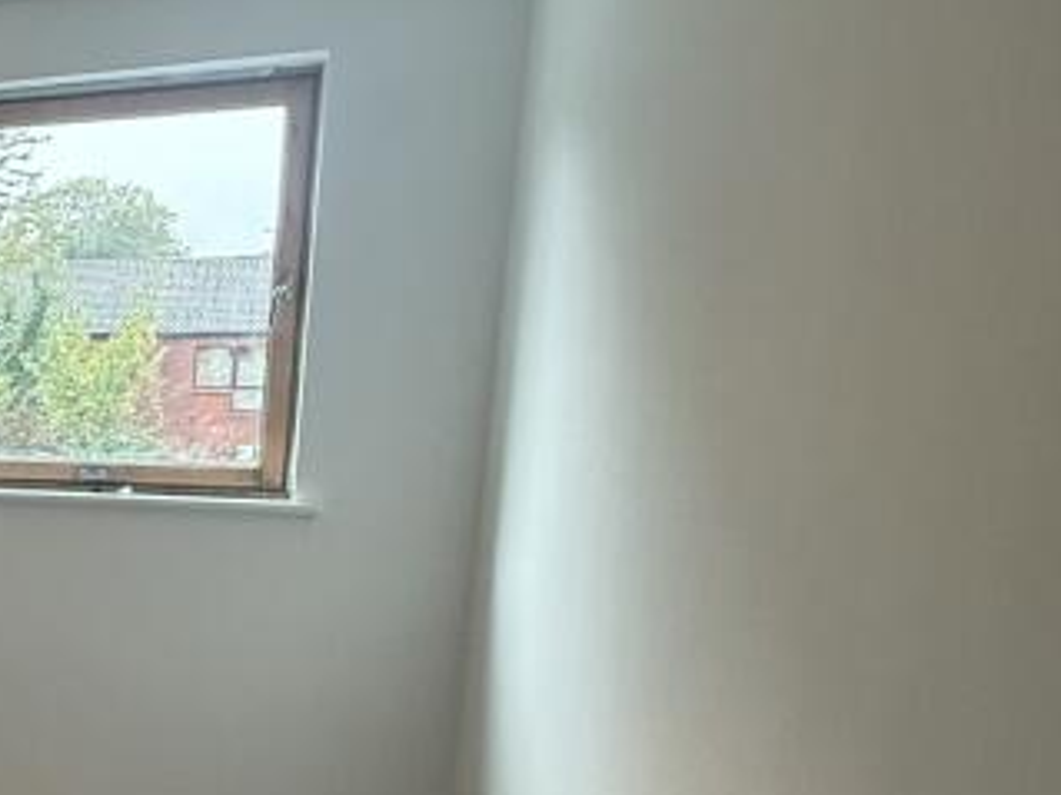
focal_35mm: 45
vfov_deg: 31.8
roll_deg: -0.7
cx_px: -502
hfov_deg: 28.6
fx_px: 1379
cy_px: 552
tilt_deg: -6.5
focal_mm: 2.22
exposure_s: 1/99
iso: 320
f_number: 2.2
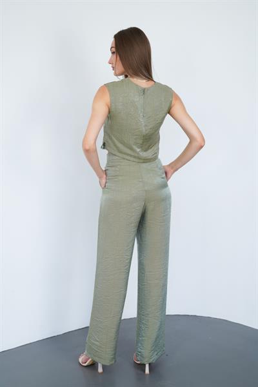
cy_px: 194
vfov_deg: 41.1
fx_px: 516
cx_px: 129
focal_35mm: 48
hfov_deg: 28.1
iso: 250
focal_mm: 48
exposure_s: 1/100
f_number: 5.6
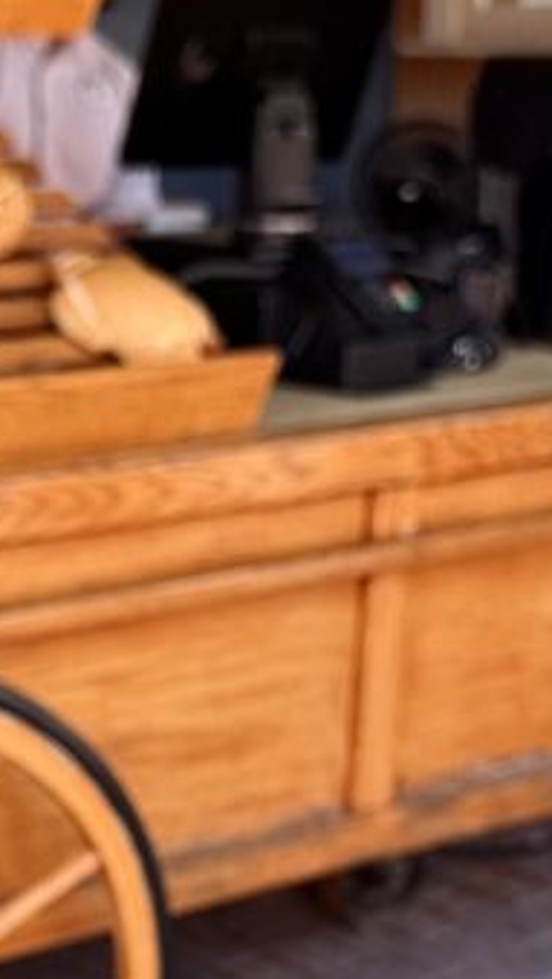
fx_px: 2053
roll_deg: +0.8
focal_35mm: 79
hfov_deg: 15.0
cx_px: -20
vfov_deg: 25.8
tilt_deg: -24.6
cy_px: 921
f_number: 1.78
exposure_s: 1/341
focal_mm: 6.76
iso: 80
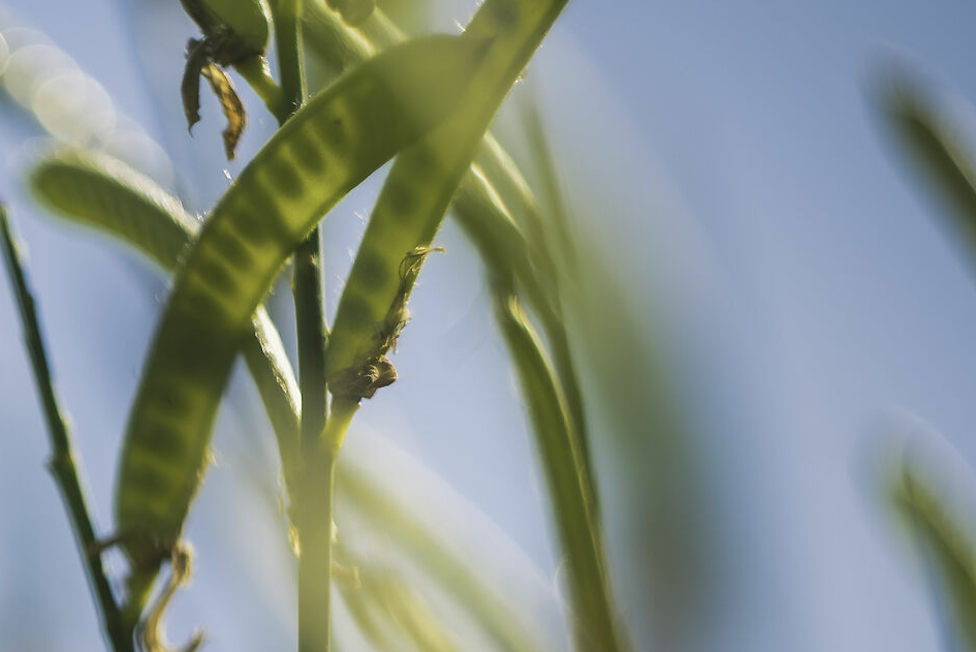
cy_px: 639
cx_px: -213
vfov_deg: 10.7
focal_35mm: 127
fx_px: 3445
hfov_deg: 15.5
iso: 31
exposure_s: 1/800
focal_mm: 50
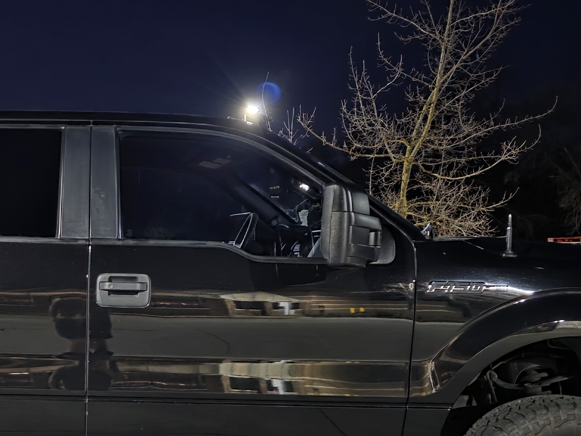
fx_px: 974
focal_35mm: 58
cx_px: 37
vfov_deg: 24.7
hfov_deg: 31.4
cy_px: 369
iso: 2000
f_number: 1.7
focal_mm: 6.3
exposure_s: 1/20
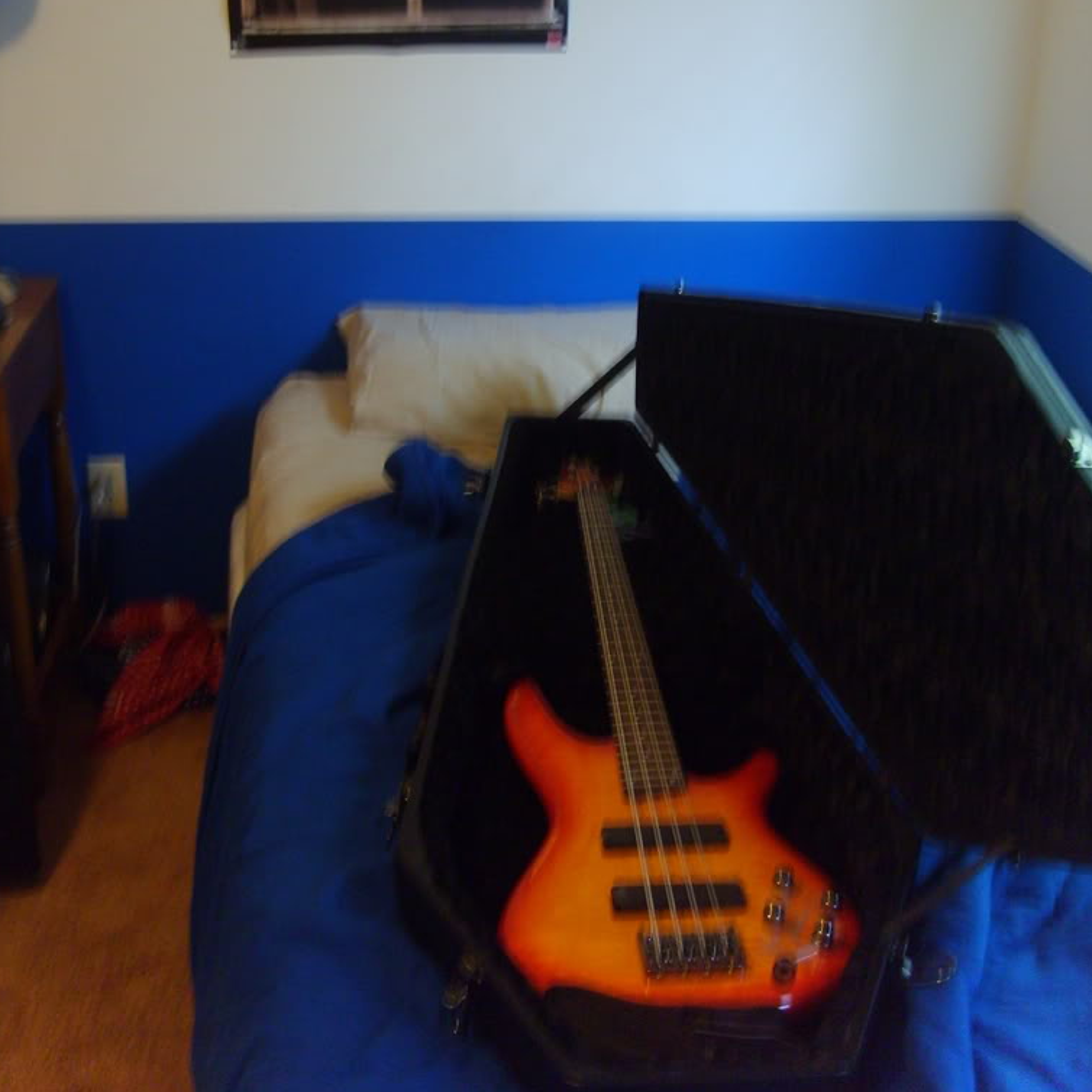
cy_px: 400
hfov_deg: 40.0
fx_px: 1499
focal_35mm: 42
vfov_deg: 39.7
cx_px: 543
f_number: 2.8
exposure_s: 1/8
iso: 140
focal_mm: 5.8
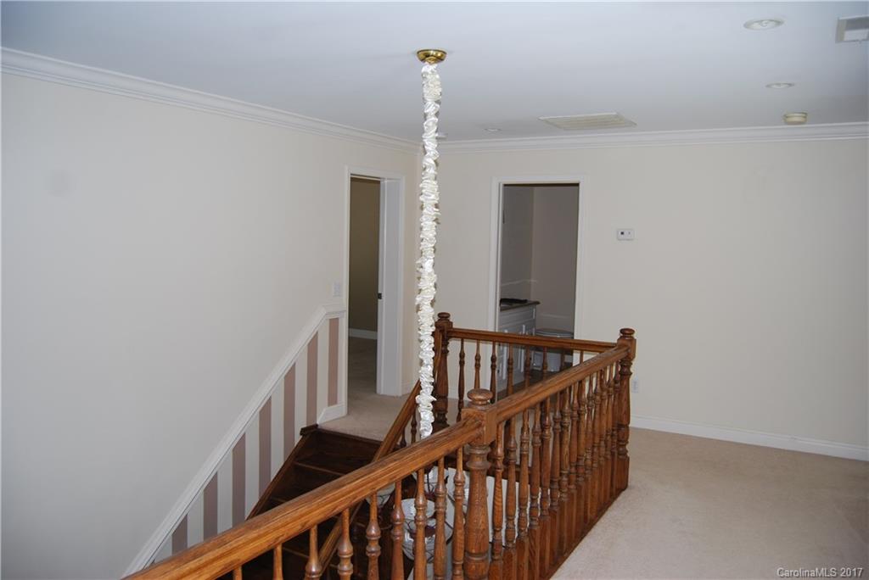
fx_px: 652
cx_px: 434
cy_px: 290
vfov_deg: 48.0
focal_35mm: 27
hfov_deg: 67.4
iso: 200
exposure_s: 1/60
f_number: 3.5
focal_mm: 18
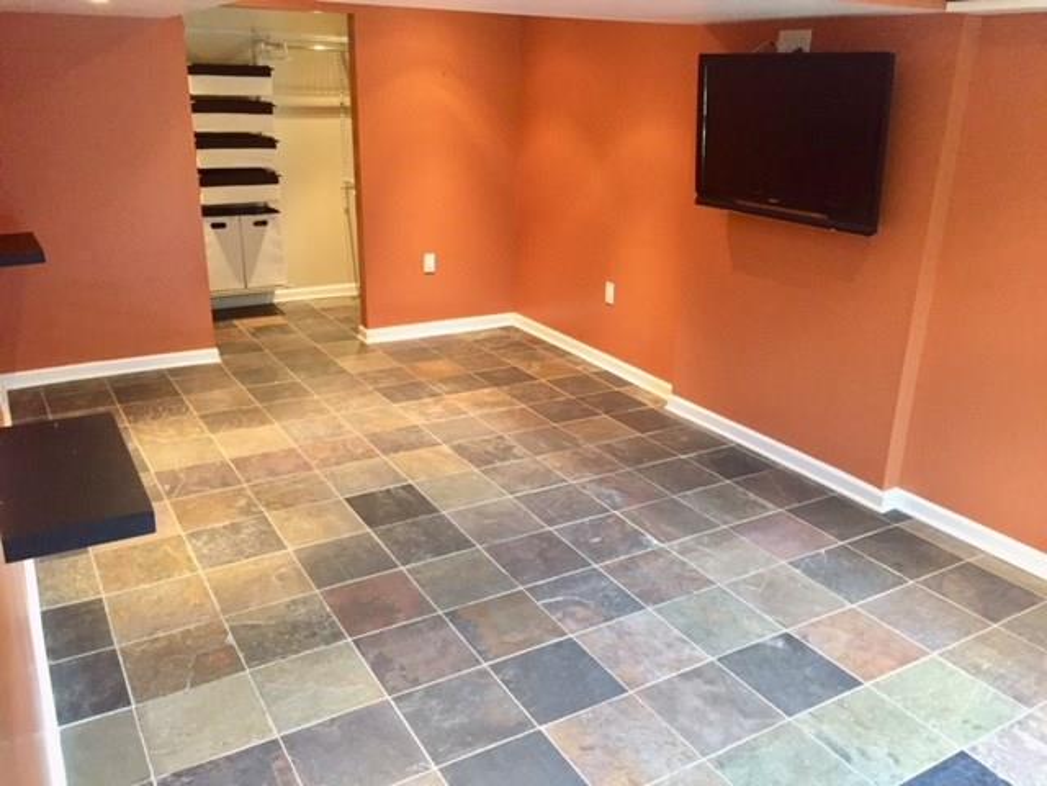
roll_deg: -1.7
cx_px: 524
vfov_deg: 48.2
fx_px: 877
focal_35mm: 29
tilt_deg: -19.0
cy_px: 393
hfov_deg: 61.7
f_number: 2.2
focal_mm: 4.15
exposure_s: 1/24
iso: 250
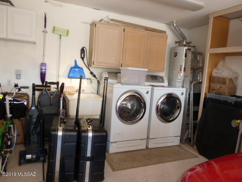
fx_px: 175
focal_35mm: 25
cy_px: 91
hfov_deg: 69.4
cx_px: 121
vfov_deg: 54.9
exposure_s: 1/30
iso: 125
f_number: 3.3
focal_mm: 4.1
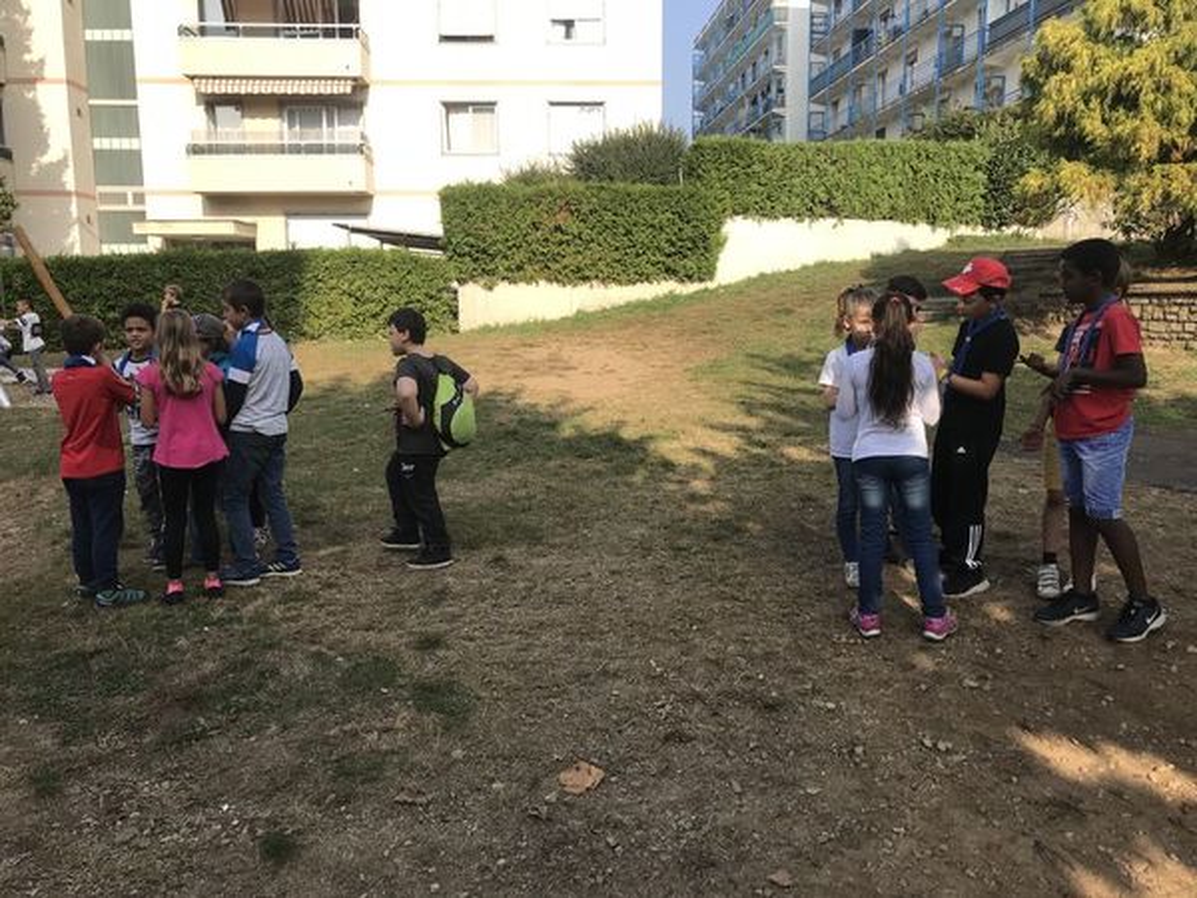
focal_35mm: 28
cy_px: 449
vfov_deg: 49.7
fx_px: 968
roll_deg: +0.4
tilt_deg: -8.0
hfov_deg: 63.4
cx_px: 598
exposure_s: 1/1053
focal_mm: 3.99
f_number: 1.8
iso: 20
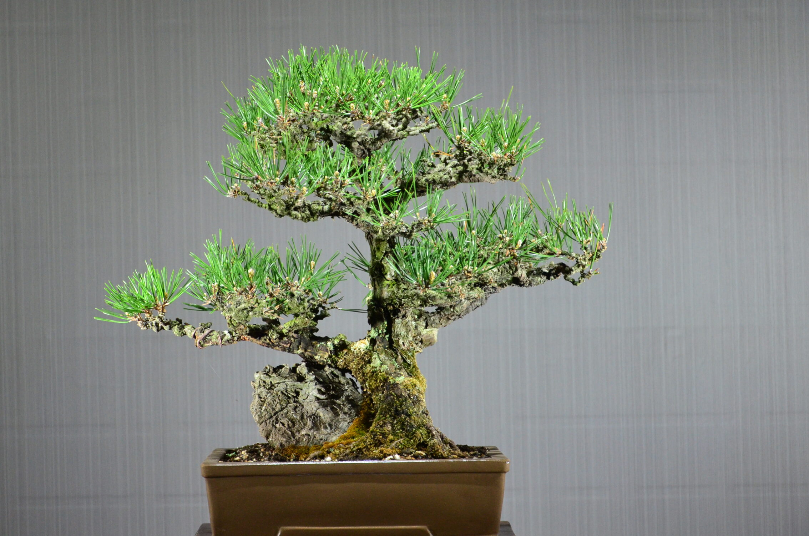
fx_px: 2355
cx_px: 365
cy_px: 272
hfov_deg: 19.5
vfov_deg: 13.0
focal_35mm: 105
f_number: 5.3
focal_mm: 62
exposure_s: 1/200
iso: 1250
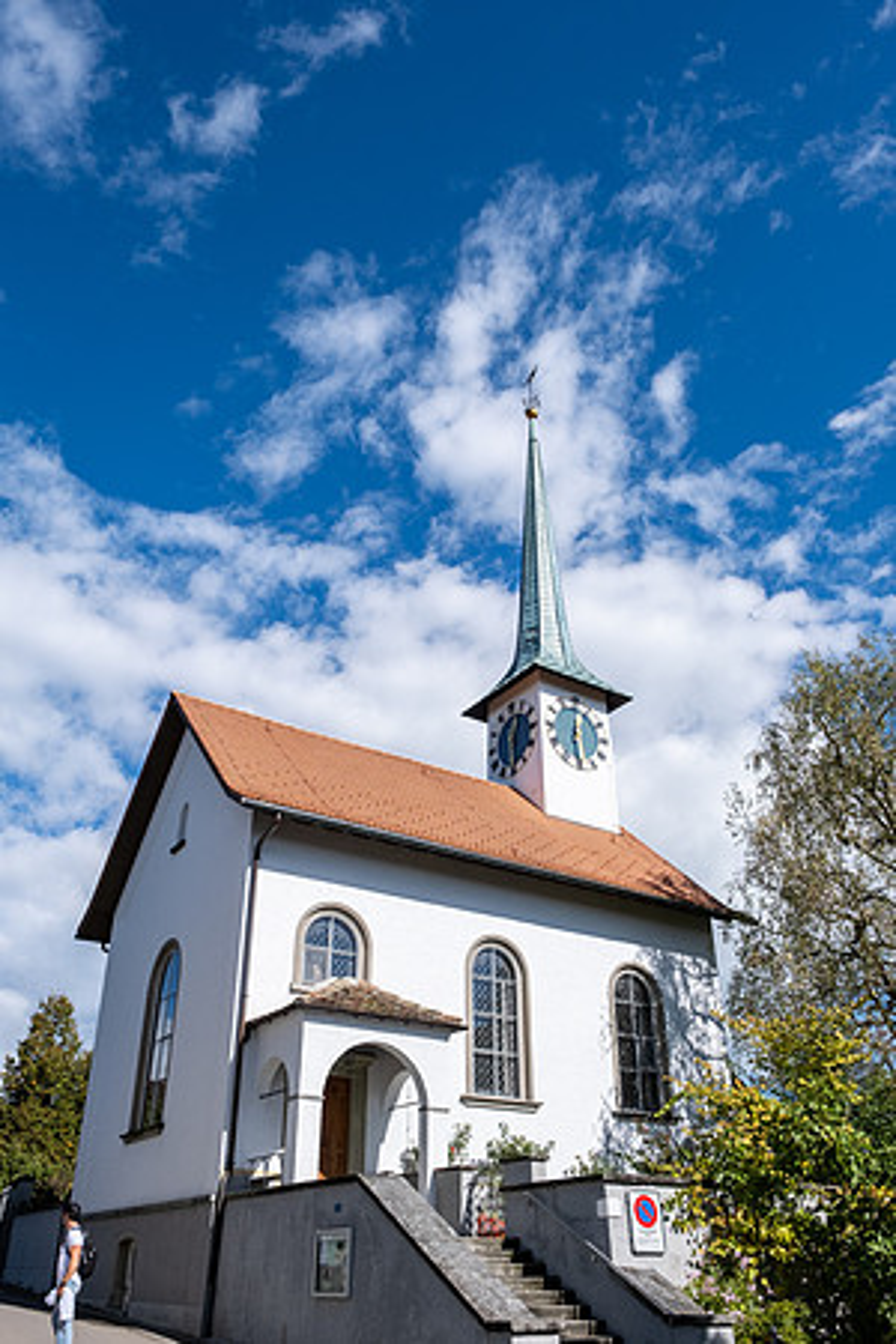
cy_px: 672
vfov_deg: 65.5
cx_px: 448
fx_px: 1045
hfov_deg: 46.4
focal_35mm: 28
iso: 320
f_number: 5.6
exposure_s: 1/1800
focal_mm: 18.7
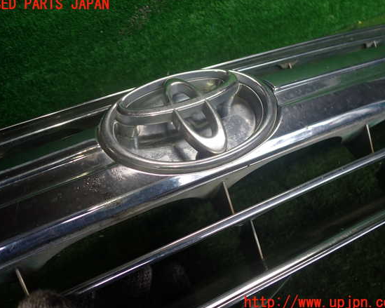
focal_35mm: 32
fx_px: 365
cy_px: 154
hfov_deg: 55.7
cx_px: 192
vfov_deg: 45.8
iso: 200
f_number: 2.3
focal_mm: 5.4
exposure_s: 1/60
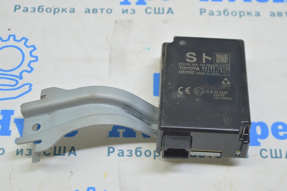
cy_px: 96
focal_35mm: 69
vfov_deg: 19.7
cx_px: 144
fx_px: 550
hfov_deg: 29.3
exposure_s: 1/20
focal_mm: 46
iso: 400
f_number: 5.6
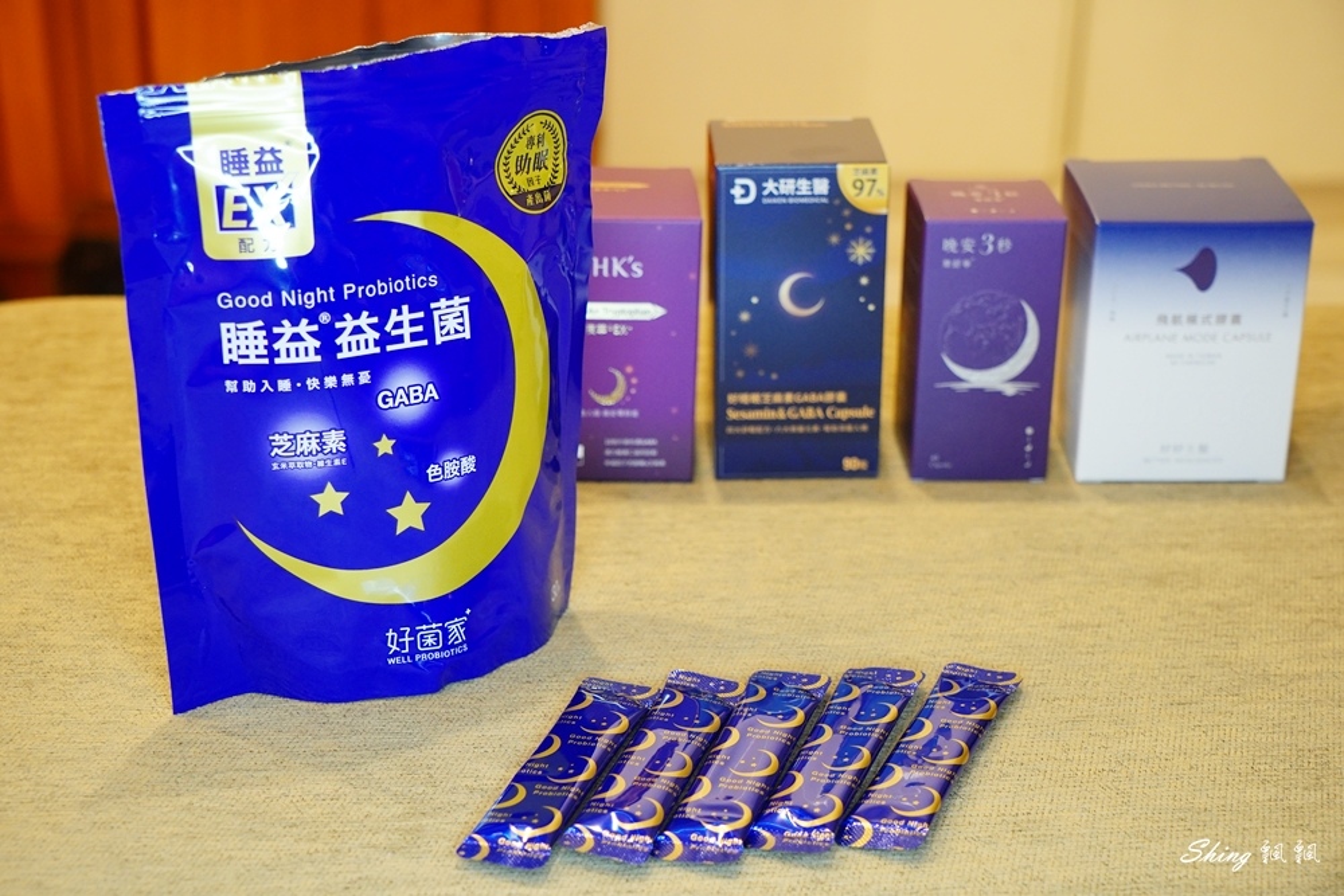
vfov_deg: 23.0
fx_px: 2203
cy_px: 448
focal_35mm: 59
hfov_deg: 33.9
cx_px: 672
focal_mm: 59
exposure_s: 1/30
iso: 1600
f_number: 6.3
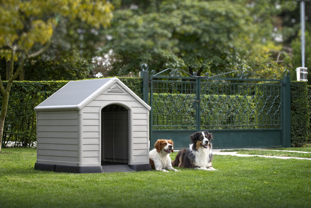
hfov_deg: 24.7
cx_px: 156
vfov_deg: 16.7
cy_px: 104
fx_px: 709
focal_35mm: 82
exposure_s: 1/250
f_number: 5.6
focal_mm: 82
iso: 200
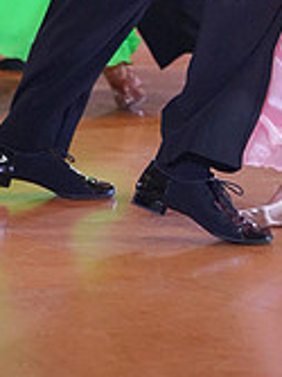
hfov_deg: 4.4
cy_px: -192
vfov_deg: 5.8
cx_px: 308
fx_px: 3676
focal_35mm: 338
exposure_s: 1/500
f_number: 3.5
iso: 4000
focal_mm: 101
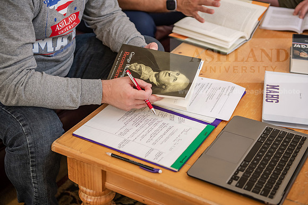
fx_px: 513
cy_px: 102
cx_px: 154
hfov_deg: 33.4
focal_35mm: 60
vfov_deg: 22.6
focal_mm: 60
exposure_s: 1/200
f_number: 3.2
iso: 1250
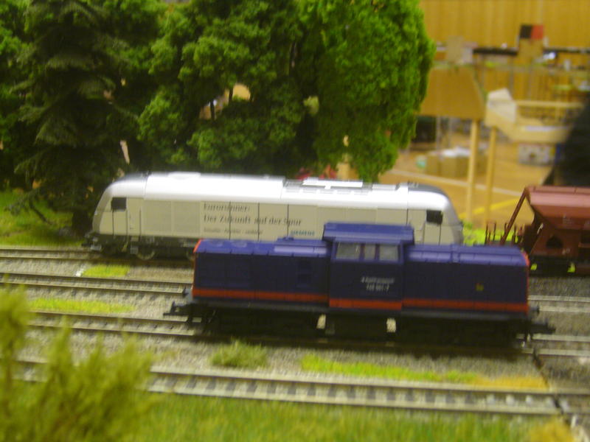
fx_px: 852
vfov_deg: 29.1
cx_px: 295
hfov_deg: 38.2
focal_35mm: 50
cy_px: 221
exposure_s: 1/13
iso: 200
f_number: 3.3
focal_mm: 8.3
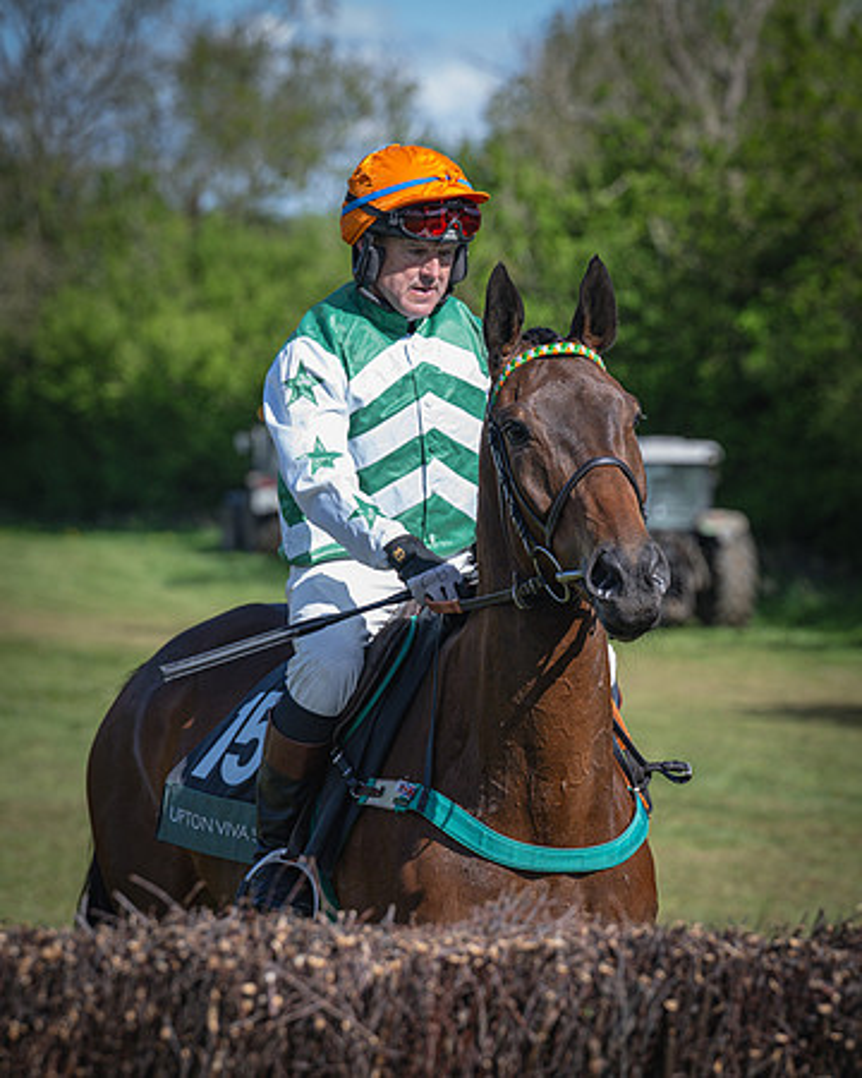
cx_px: 545
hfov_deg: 9.4
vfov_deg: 11.7
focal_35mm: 164
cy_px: 549
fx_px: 5236
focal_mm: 110
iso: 400
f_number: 4
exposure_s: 1/1600
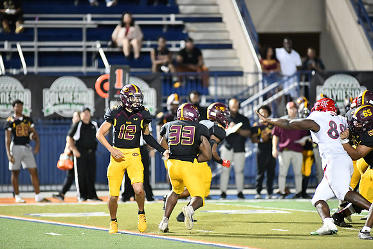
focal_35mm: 300
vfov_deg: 4.6
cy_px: 124
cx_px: 186
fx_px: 3109
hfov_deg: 6.9
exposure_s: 1/1000
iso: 11400
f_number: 2.8
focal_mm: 300
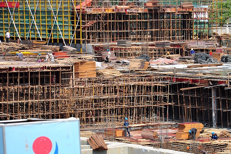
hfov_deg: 13.0
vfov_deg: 8.7
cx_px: 116
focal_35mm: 158
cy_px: 77
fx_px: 1011
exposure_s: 1/320
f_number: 8
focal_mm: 105
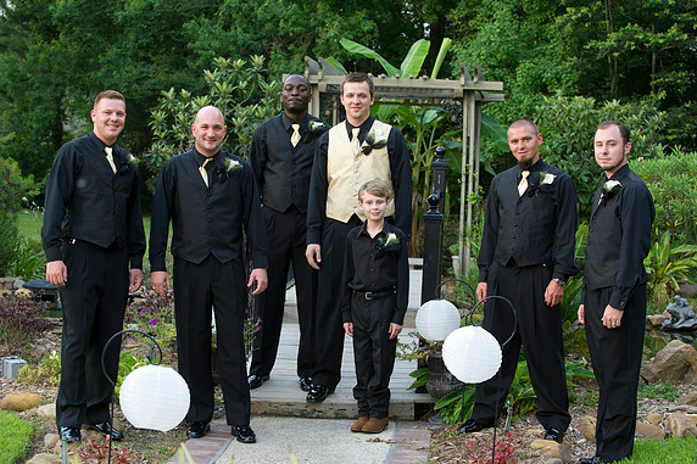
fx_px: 1374
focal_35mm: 71
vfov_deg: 19.2
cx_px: 350
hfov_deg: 28.5
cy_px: 234
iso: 800
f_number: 4.5
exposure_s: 1/200
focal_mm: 70
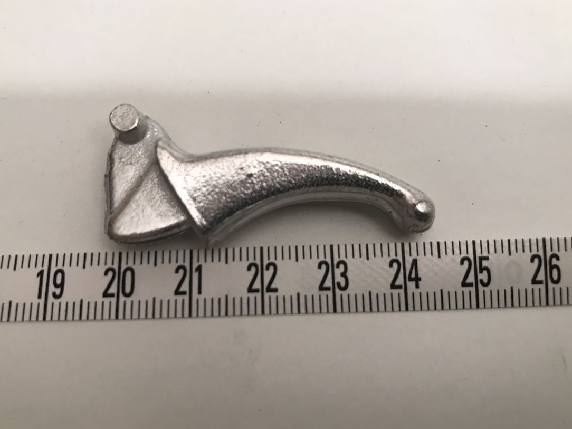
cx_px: 275
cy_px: 216
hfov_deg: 58.3
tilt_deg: -66.8
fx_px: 512
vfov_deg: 45.4
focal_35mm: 31
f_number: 1.8
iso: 40
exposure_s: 1/33
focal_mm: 3.99
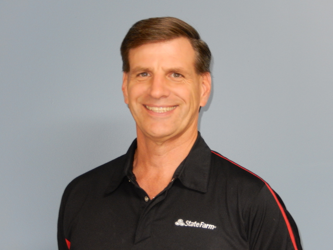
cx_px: 166
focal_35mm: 95
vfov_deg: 15.6
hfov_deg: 20.7
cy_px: 125
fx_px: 914
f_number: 5.2
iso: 400
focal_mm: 17
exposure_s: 1/60
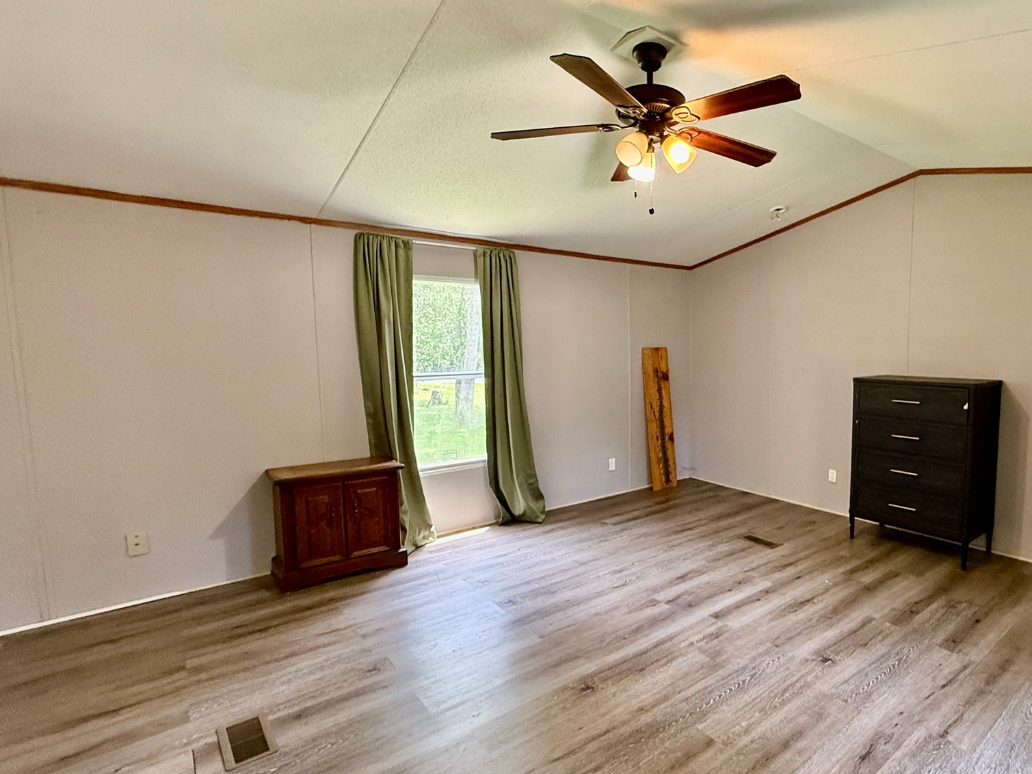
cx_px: 687
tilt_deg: -5.7
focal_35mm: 19
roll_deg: -0.4
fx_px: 566
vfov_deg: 68.7
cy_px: 397
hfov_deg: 81.8
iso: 500
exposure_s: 1/120
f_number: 2.2
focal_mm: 2.22
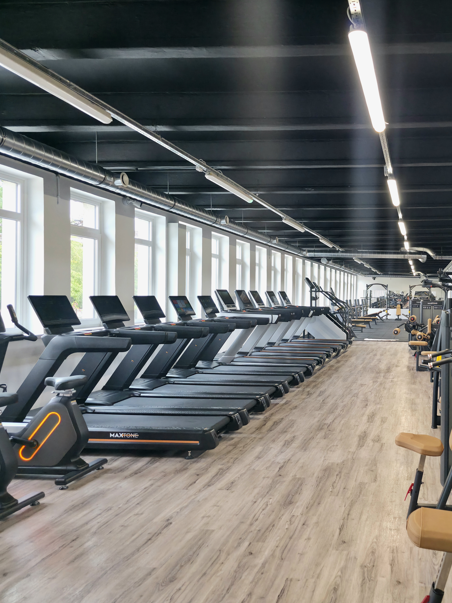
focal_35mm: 31
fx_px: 540
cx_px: 399
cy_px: 299
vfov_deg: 58.3
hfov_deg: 42.1
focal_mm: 6.3
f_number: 1.7
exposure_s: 1/182
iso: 200
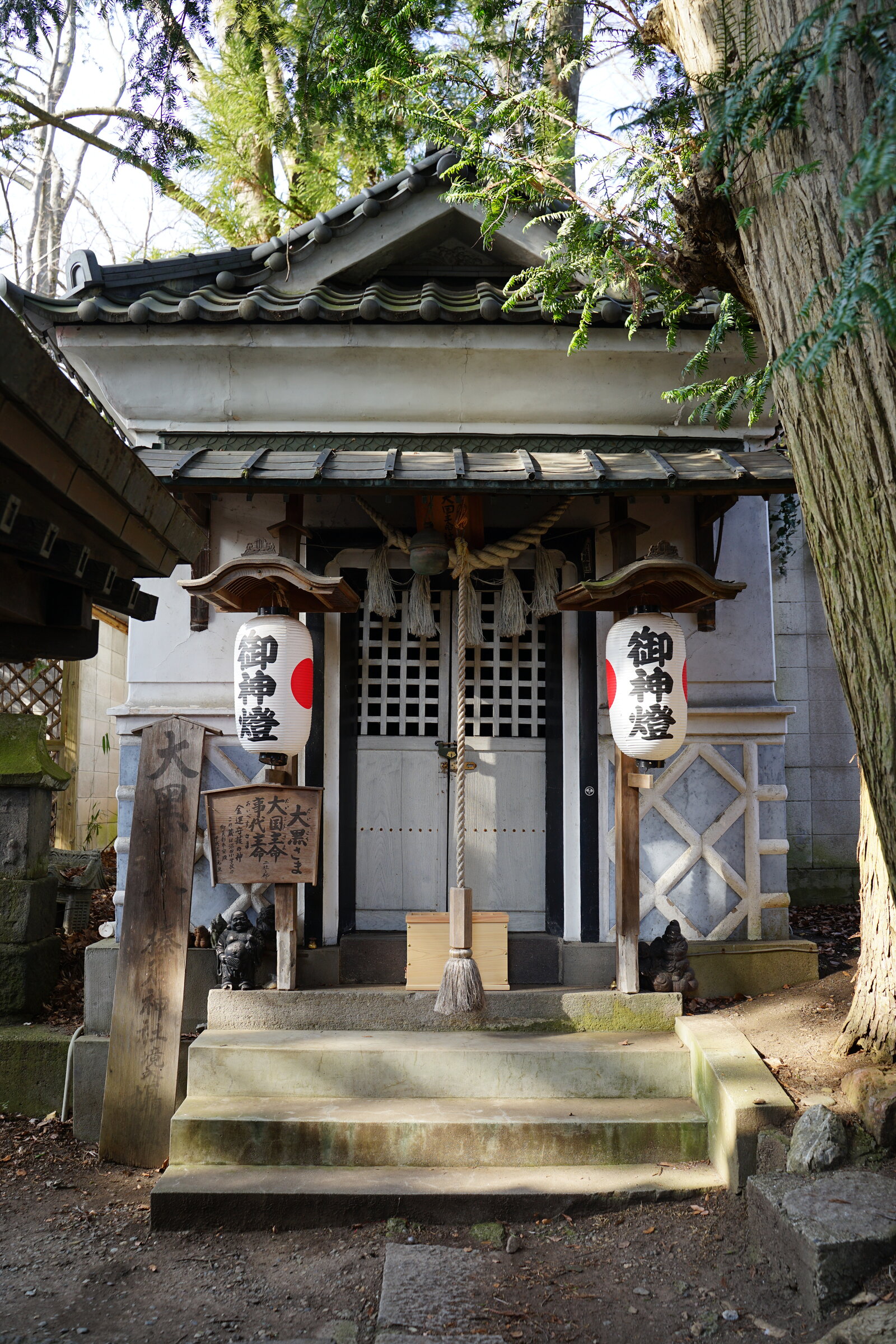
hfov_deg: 43.6
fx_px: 1120
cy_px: 672
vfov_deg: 61.9
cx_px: 448
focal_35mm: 30
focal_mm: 30
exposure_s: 1/60
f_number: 4.5
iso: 100
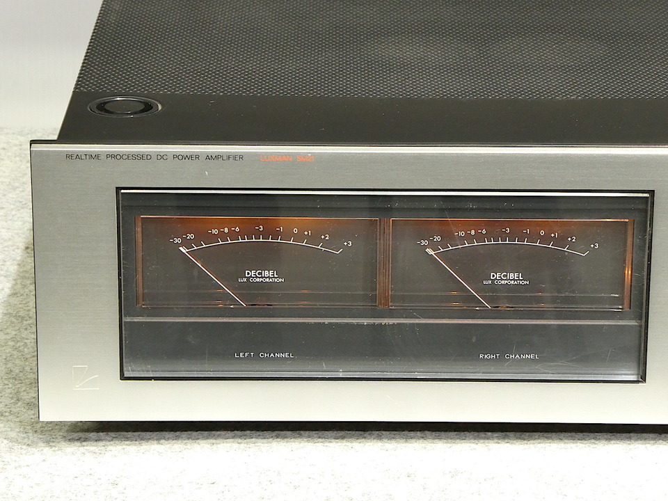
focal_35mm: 135
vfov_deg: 11.0
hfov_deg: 14.6
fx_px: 2605
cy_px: 250
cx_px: 334
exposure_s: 1/2.5
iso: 400
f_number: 7.1
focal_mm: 24.2
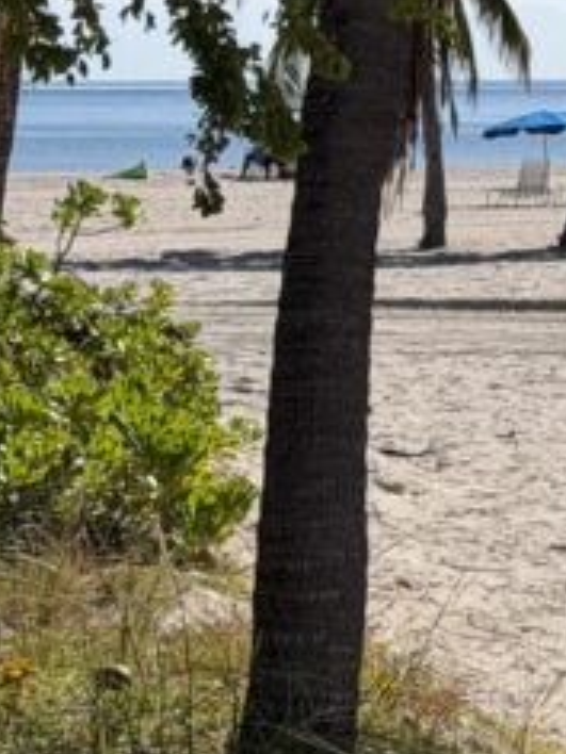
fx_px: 4535
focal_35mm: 208
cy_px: -188
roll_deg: -0.3
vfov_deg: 9.4
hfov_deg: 6.9
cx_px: 1161
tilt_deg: +3.2
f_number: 1.78
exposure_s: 1/9901
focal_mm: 6.76
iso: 80
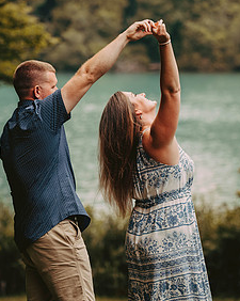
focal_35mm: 165
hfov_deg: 9.3
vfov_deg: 11.7
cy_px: 130
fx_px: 1467
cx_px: 107
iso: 320
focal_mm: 110
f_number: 2.8
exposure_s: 1/125
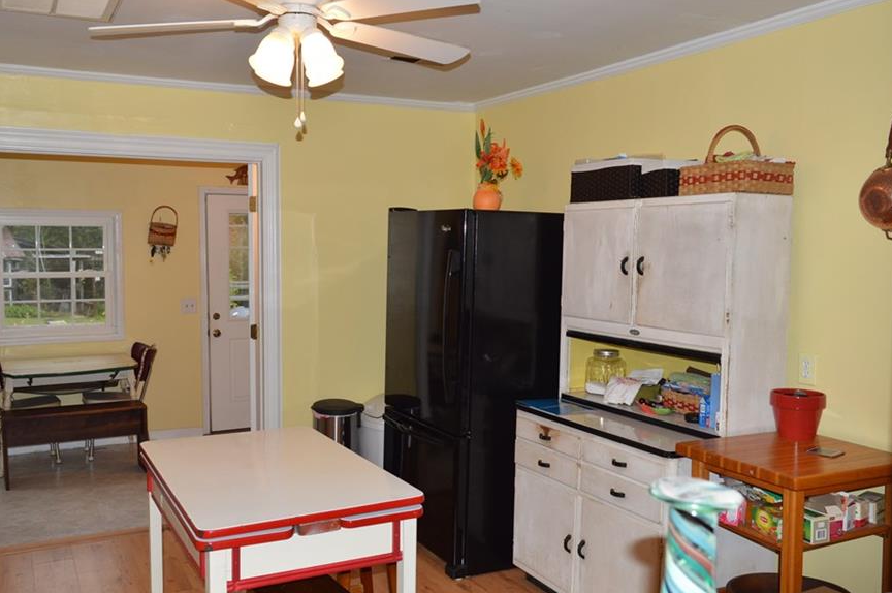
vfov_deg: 41.0
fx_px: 792
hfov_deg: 58.7
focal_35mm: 32
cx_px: 411
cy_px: 300
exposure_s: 1/60
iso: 400
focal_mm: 18
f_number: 6.3
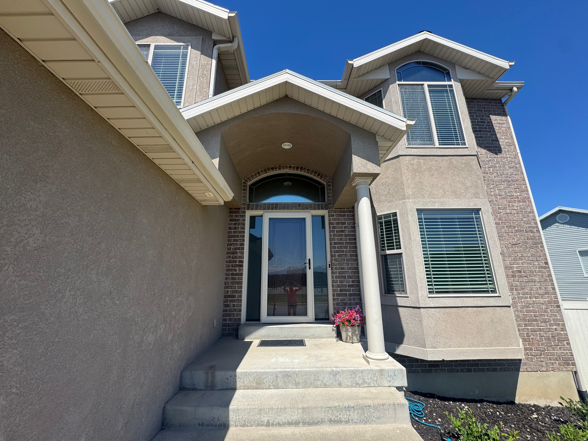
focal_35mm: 14
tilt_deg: +16.5
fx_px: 238
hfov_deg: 102.1
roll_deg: +1.6
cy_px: 220
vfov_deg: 85.7
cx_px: 294
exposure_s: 1/921
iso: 50
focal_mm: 2.22
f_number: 2.2
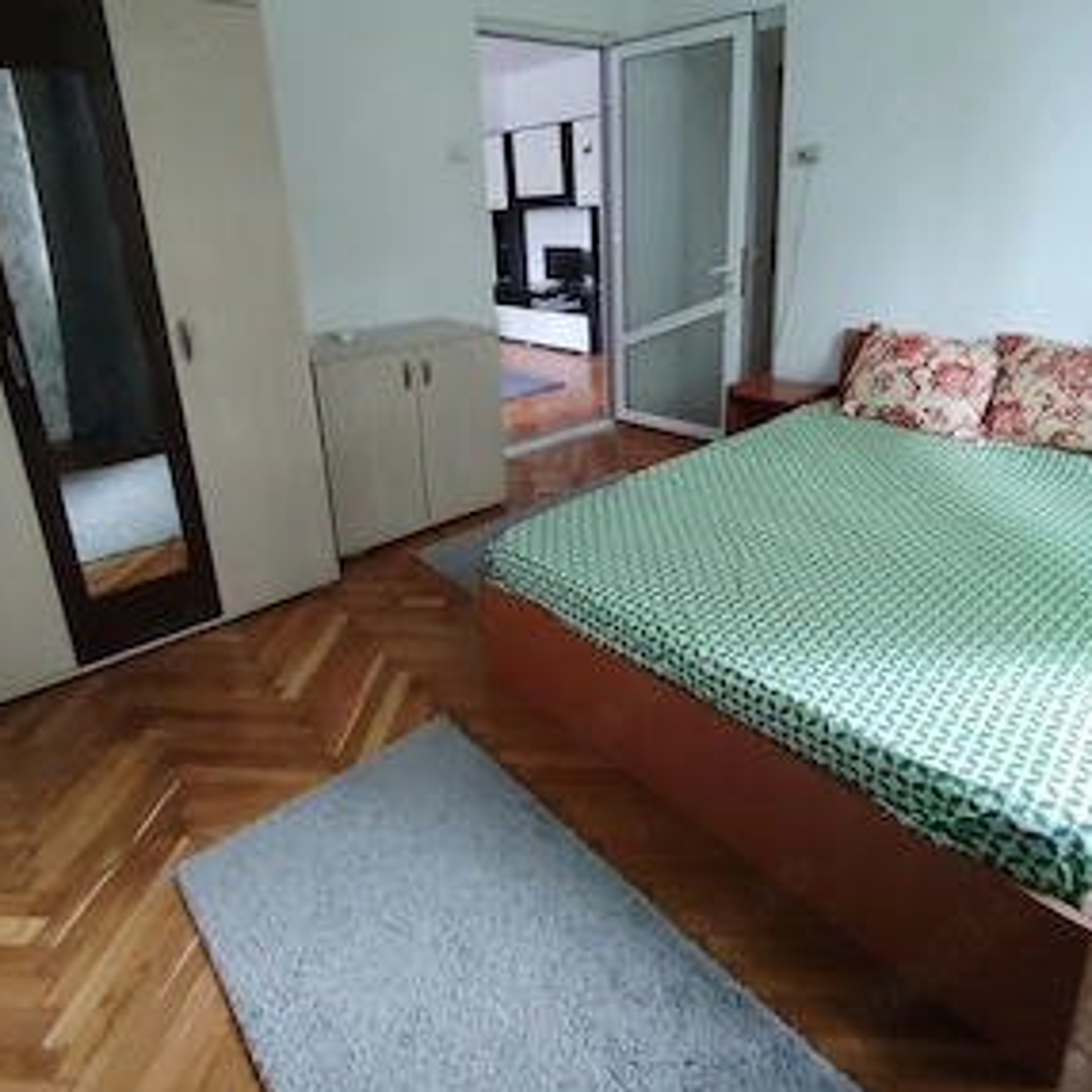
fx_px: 749
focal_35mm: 21
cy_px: 428
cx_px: 554
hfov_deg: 72.1
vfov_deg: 71.3
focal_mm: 1.42
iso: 639
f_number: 2.2
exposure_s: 1/20
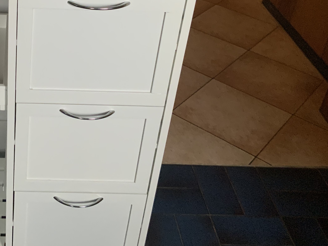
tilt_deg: -31.0
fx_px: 531
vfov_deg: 25.7
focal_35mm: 56
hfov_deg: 32.8
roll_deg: -3.3
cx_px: 39
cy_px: 54
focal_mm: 3
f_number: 1.8
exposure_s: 1/50
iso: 200
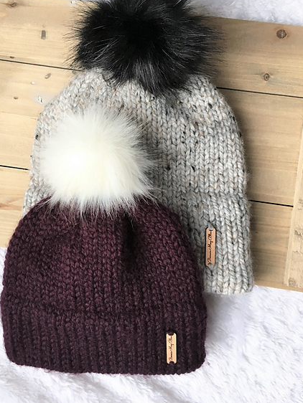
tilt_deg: -86.4
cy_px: 178
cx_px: 132
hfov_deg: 42.9
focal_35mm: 33
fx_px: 385
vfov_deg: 55.2
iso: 40
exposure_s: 1/30
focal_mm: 4.15
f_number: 2.2
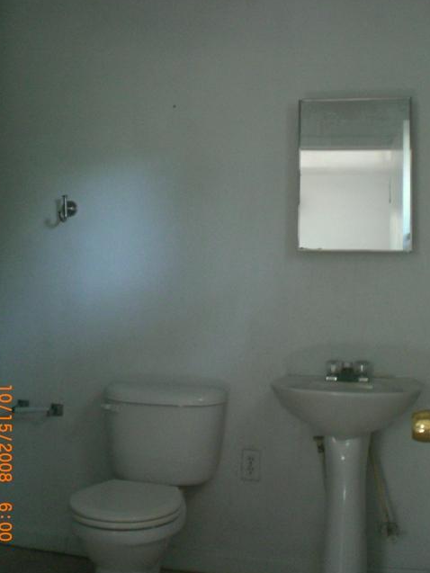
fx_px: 695
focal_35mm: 42
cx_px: 194
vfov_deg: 44.7
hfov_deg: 34.3
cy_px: 263
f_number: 3.1
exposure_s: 1/60
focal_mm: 6.3
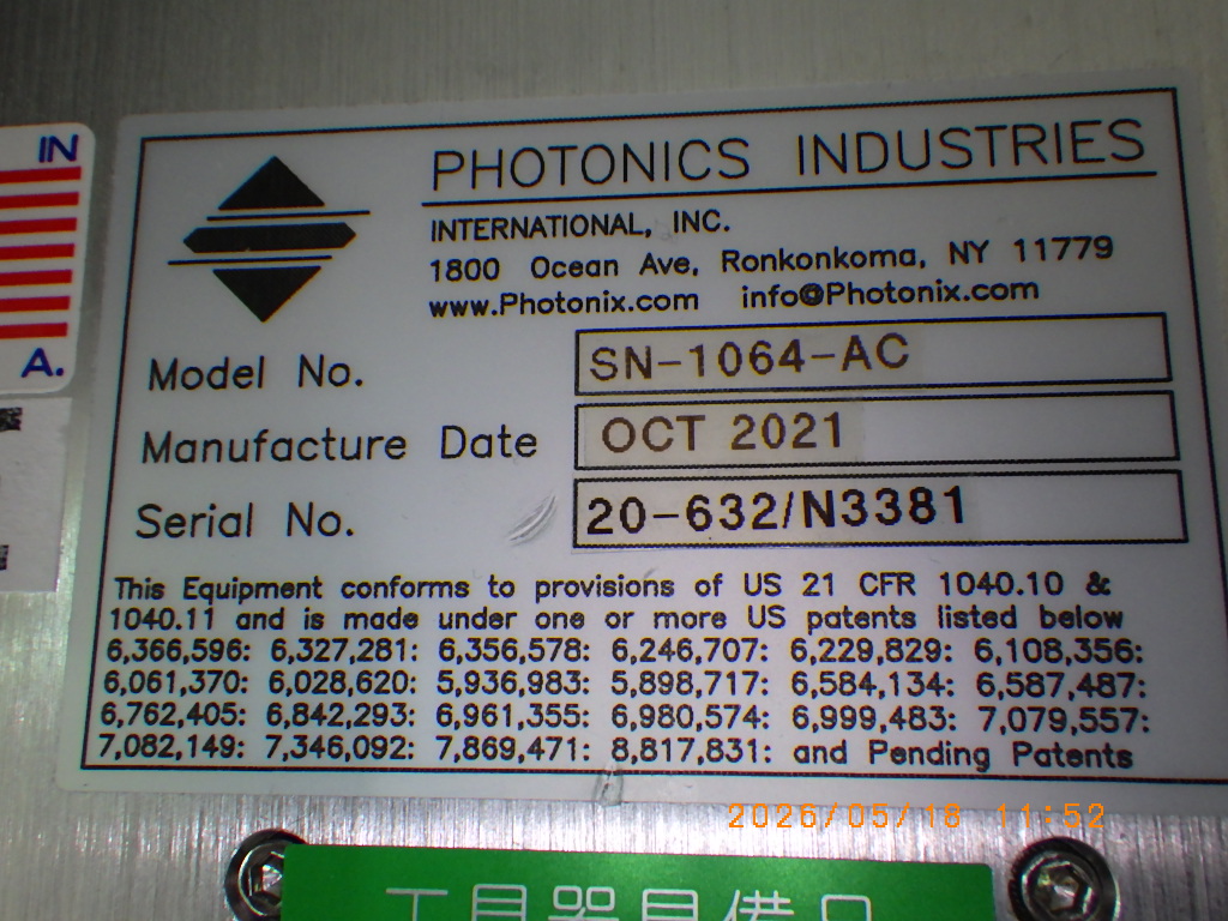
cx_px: 614
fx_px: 1206
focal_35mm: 34
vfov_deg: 41.8
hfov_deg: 54.0
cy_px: 460
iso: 500
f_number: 3.8
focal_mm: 6.1
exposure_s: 1/50
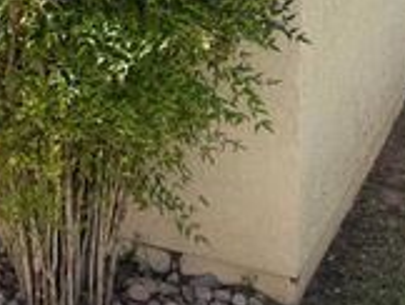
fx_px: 867
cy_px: -96
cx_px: -12
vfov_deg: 18.5
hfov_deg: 24.9
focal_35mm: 74
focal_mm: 6.76
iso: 100
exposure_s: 1/1855
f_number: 1.78
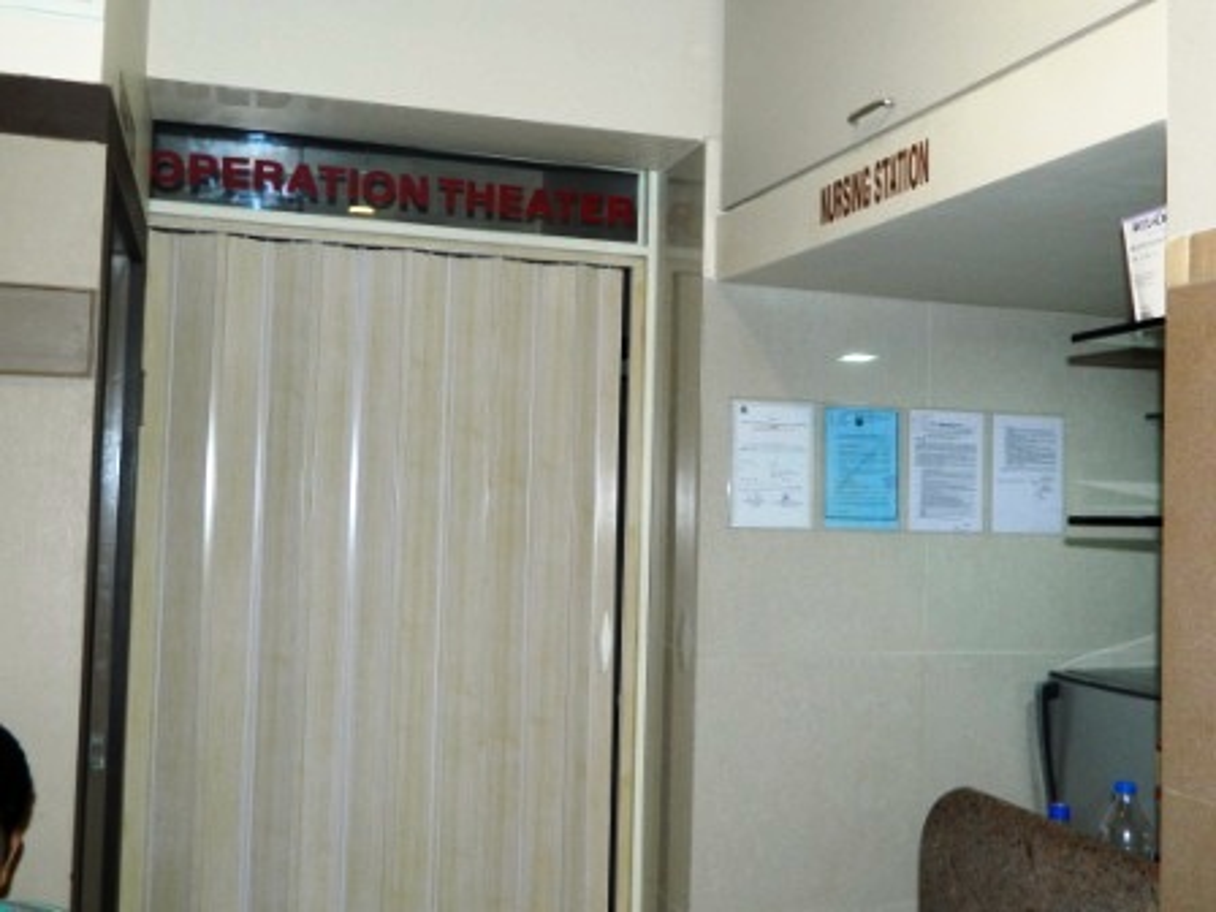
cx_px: 608
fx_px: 1229
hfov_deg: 52.6
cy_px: 456
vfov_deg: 40.7
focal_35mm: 35
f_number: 3.3
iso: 200
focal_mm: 6.2
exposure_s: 1/30
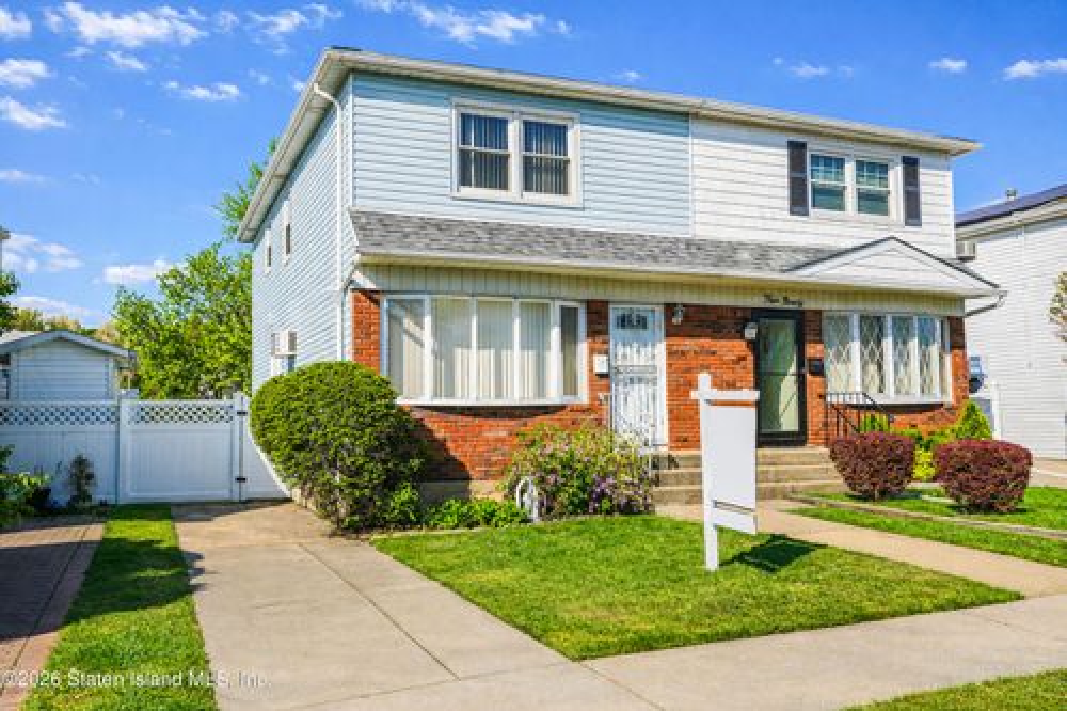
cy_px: 356
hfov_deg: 61.9
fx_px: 889
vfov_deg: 43.6
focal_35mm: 30
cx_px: 534
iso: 100
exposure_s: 1/250
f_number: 10
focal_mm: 30
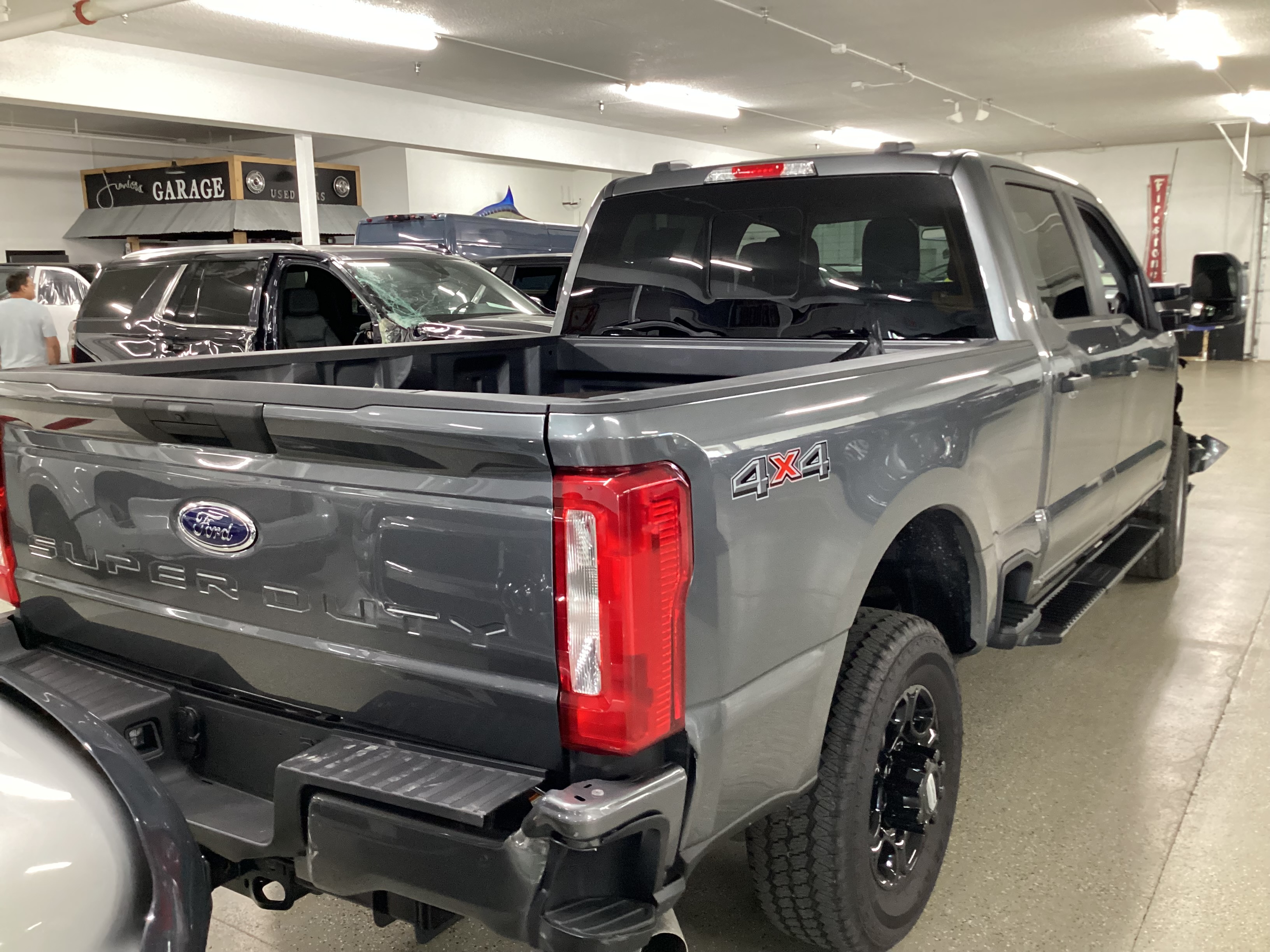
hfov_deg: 58.4
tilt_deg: -12.0
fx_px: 1137
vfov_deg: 45.4
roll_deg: +1.3
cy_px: 476
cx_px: 635
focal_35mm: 31
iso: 400
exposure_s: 1/40
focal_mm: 3.3
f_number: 2.4
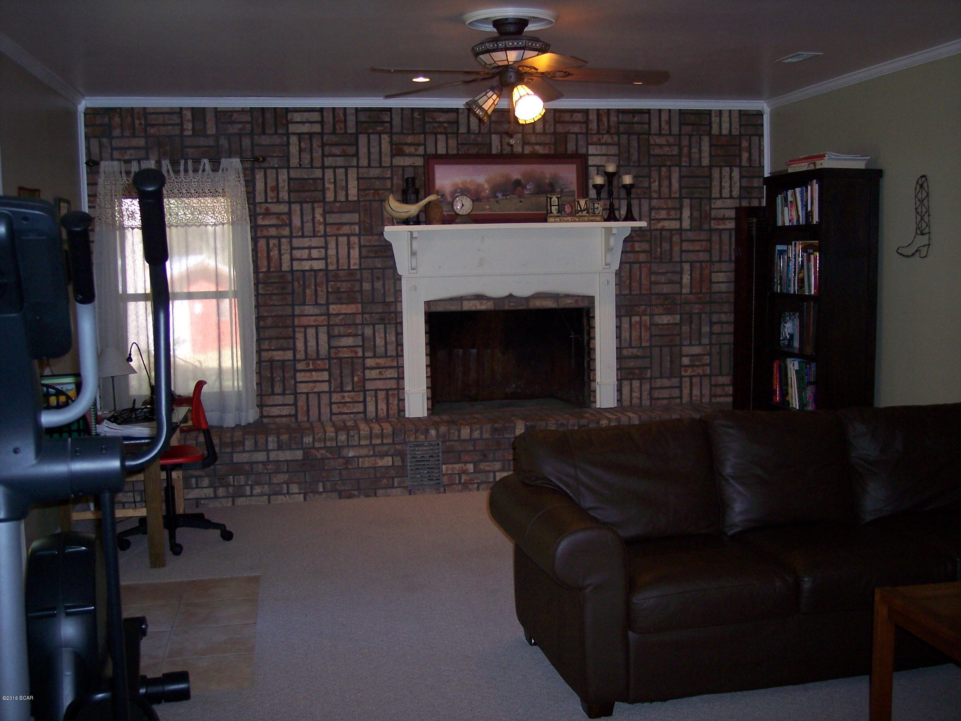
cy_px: 360
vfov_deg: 36.8
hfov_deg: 47.9
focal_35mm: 39
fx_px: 1083
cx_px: 480
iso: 140
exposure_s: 1/60
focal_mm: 8
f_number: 2.8
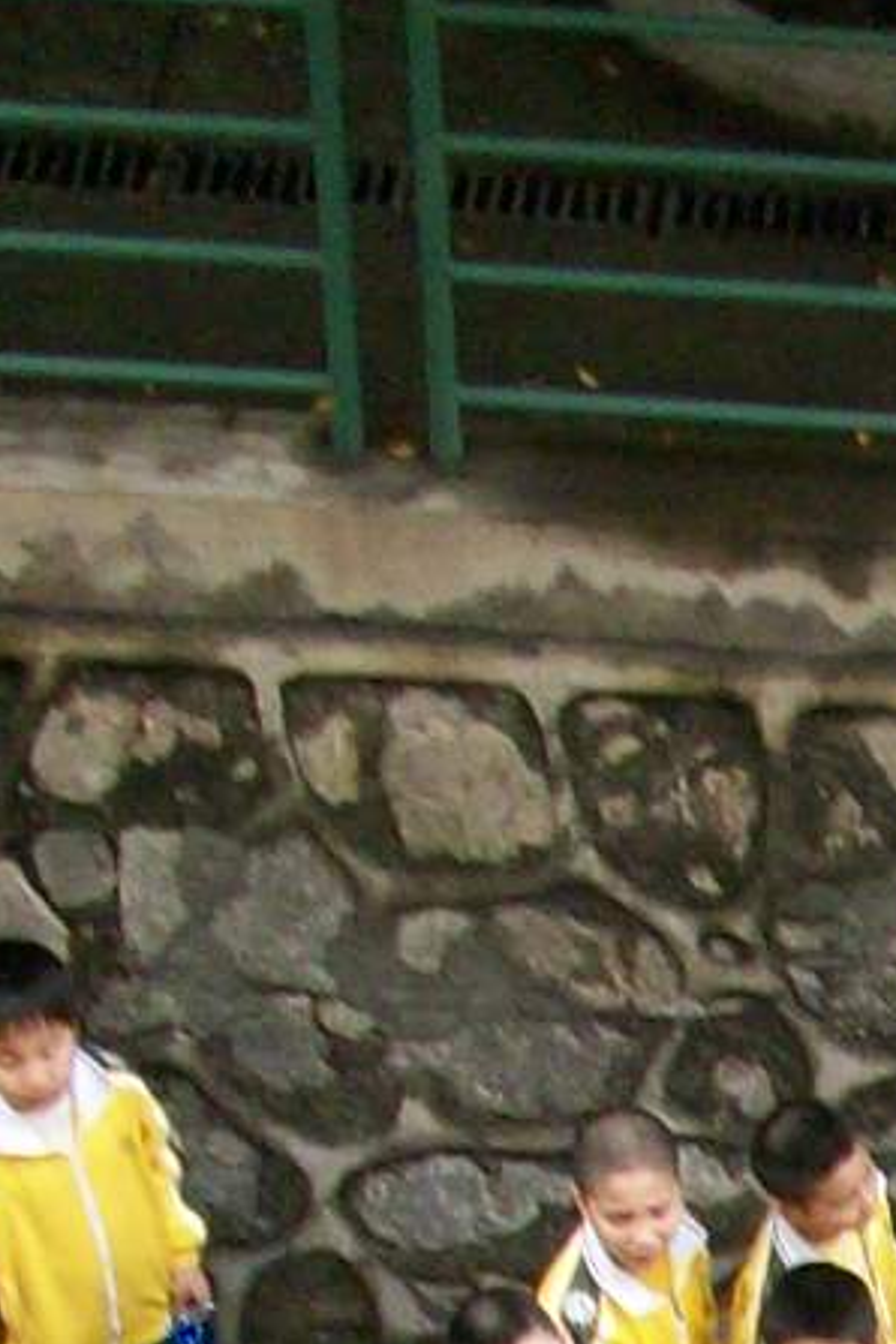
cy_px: 2033
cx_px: 2234
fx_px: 6048
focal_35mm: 162
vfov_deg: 12.1
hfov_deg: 7.8
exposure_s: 1/45.4
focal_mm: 5.7
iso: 160
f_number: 2.8
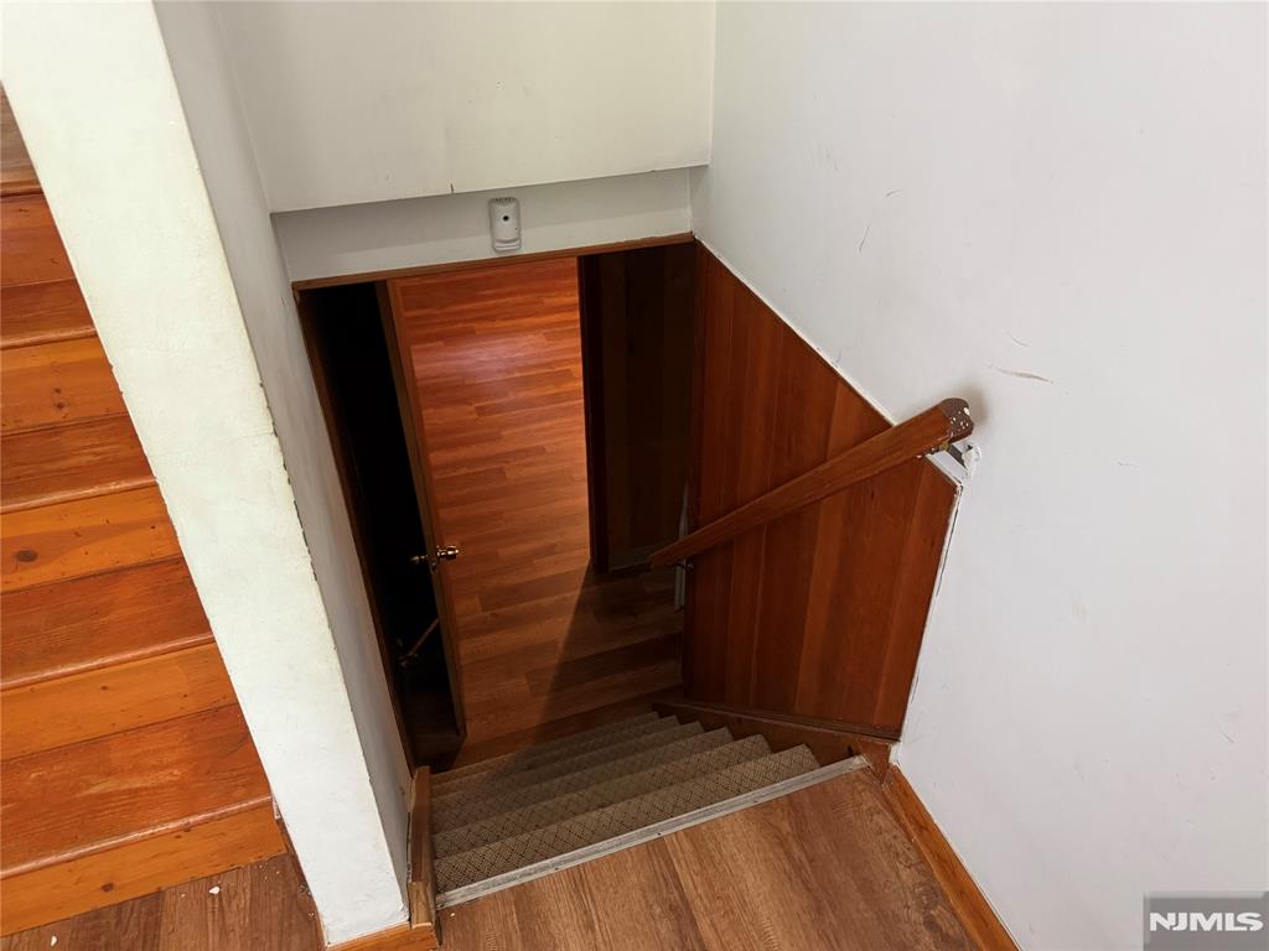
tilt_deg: -34.4
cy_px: 476
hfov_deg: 71.6
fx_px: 880
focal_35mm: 24
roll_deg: +0.4
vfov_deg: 56.8
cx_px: 634
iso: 500
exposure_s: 1/60
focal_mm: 6.76
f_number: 1.78
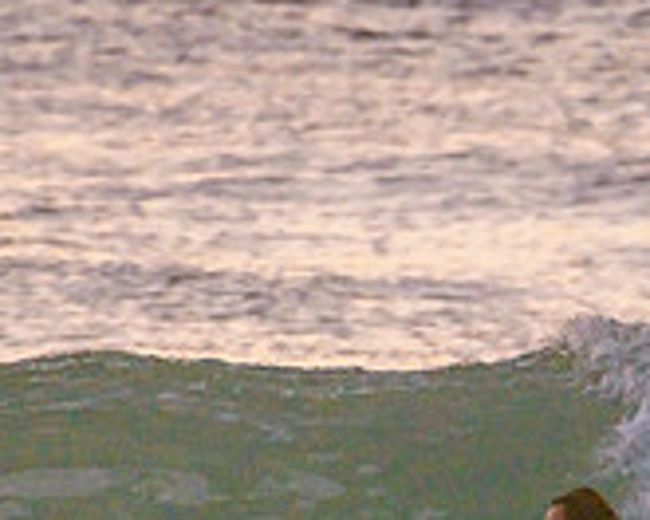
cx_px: 701
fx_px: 47497
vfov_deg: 0.6
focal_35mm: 2469
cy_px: 664
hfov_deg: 0.8
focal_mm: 500
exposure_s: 1/250
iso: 6400
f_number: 5.6
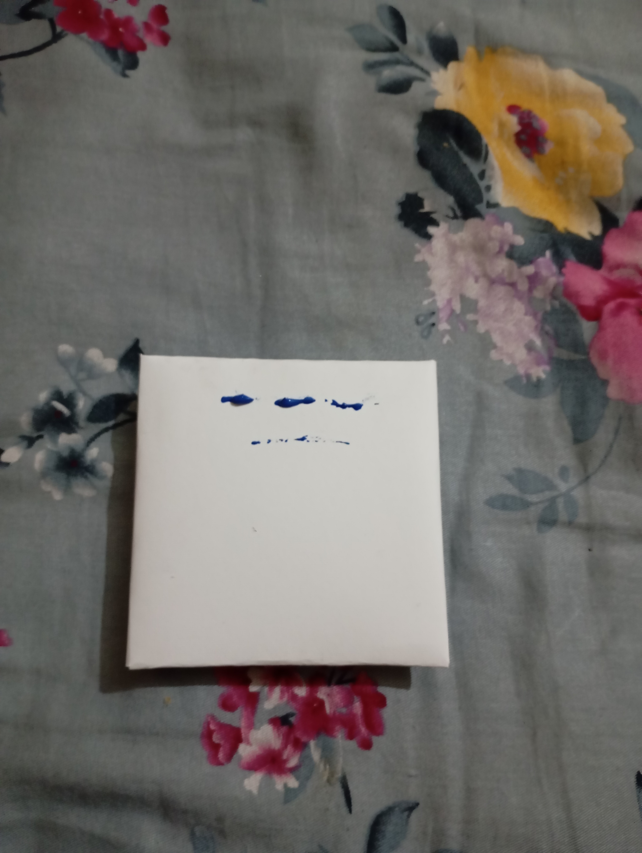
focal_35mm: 28
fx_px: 691
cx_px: 321
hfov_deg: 49.9
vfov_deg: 63.4
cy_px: 426
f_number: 1.8
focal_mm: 4.27
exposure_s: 1/20
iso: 2405
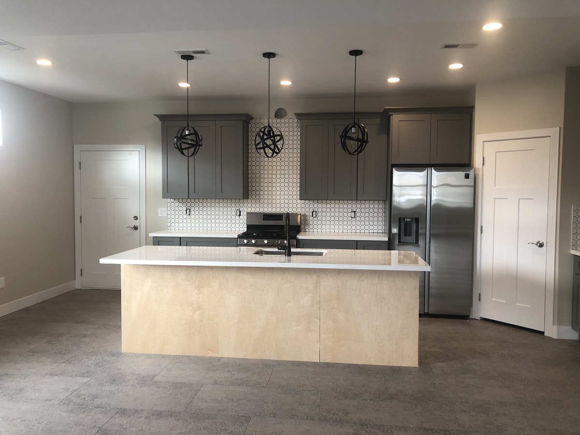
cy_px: 218
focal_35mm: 28
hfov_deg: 63.4
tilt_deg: -2.8
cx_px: 290
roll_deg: +1.8
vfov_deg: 49.7
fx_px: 469
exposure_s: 1/30
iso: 25
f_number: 1.8
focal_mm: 3.99
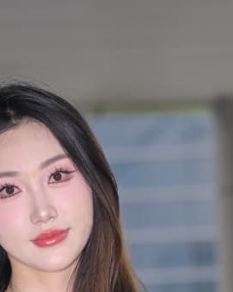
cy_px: 702
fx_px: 4006
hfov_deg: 3.3
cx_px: 96
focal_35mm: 465
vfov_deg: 4.1
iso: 250
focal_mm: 94
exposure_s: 1/200
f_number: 4
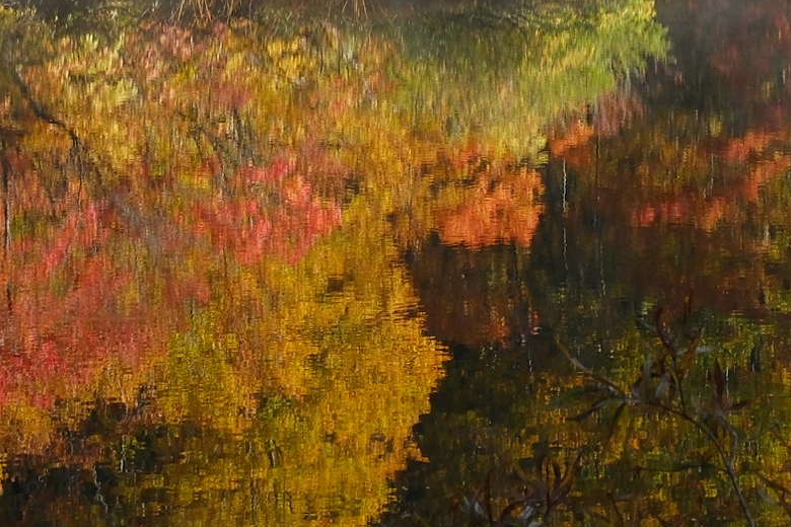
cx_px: 722
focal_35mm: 187
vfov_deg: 7.1
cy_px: -468
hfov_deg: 10.9
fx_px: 4108
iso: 500
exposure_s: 1/550
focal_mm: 25.6
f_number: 5.6
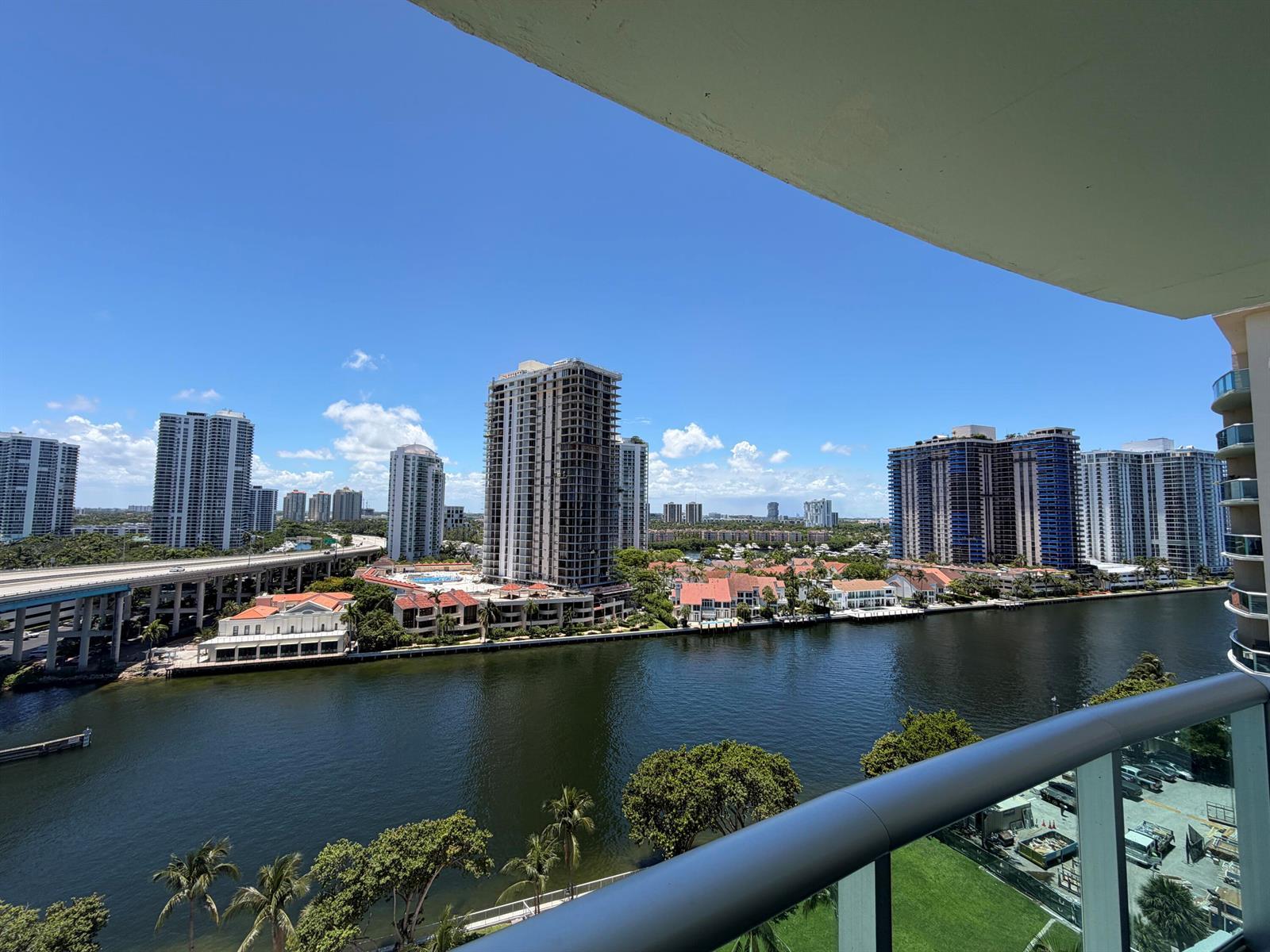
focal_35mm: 14
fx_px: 514
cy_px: 476
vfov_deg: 85.7
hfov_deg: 102.1
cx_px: 635
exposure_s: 1/770
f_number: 2.2
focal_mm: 2.22
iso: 20
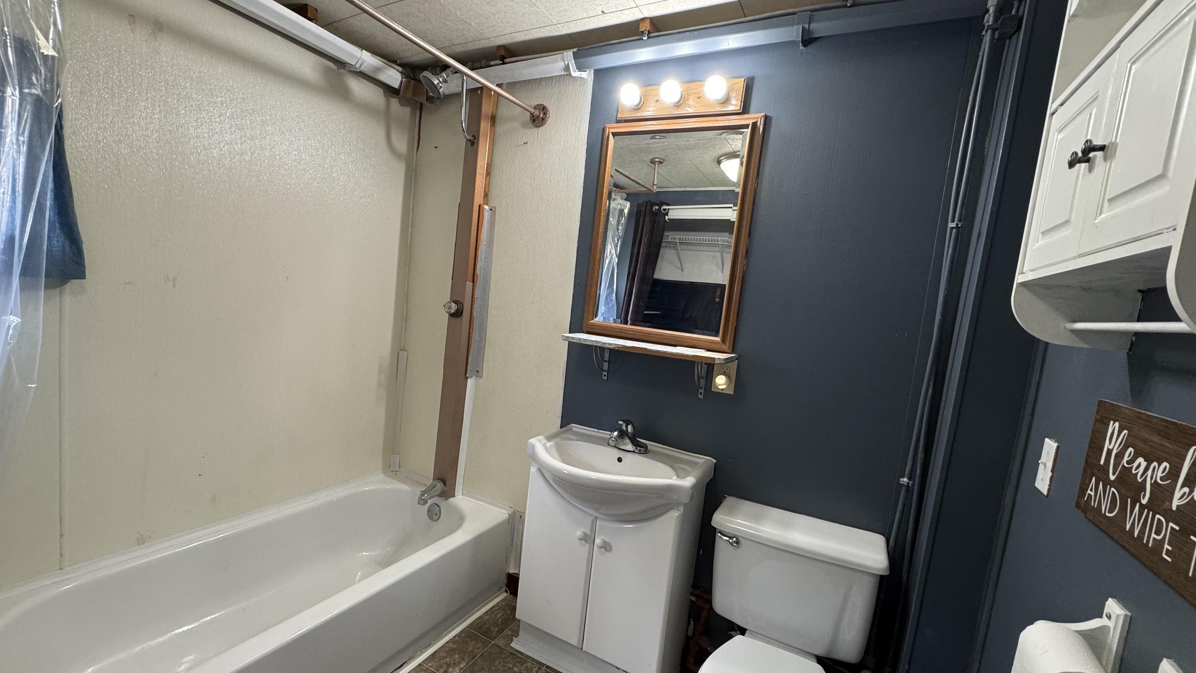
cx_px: 582
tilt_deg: -6.7
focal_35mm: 16
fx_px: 507
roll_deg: -5.8
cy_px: 349
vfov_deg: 67.1
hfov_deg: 99.3
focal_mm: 2.22
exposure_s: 1/60
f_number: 2.2
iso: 200
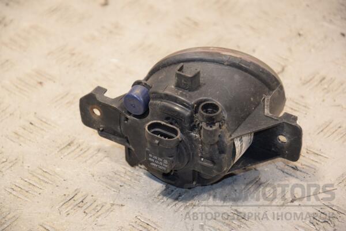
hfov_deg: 13.0
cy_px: 116
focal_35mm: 158
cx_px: 173
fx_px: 1514
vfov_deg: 8.7
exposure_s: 1/125
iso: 640
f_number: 5.6
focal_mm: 105
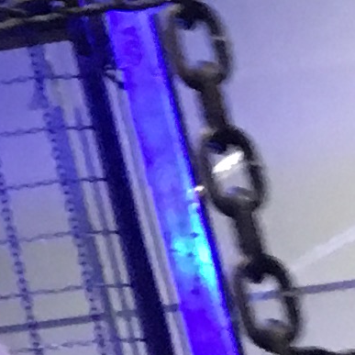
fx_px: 3098
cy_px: -7
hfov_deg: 5.6
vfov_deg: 6.5
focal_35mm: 267
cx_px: -1118
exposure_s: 1/17
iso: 200
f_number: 2.2
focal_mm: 4.15
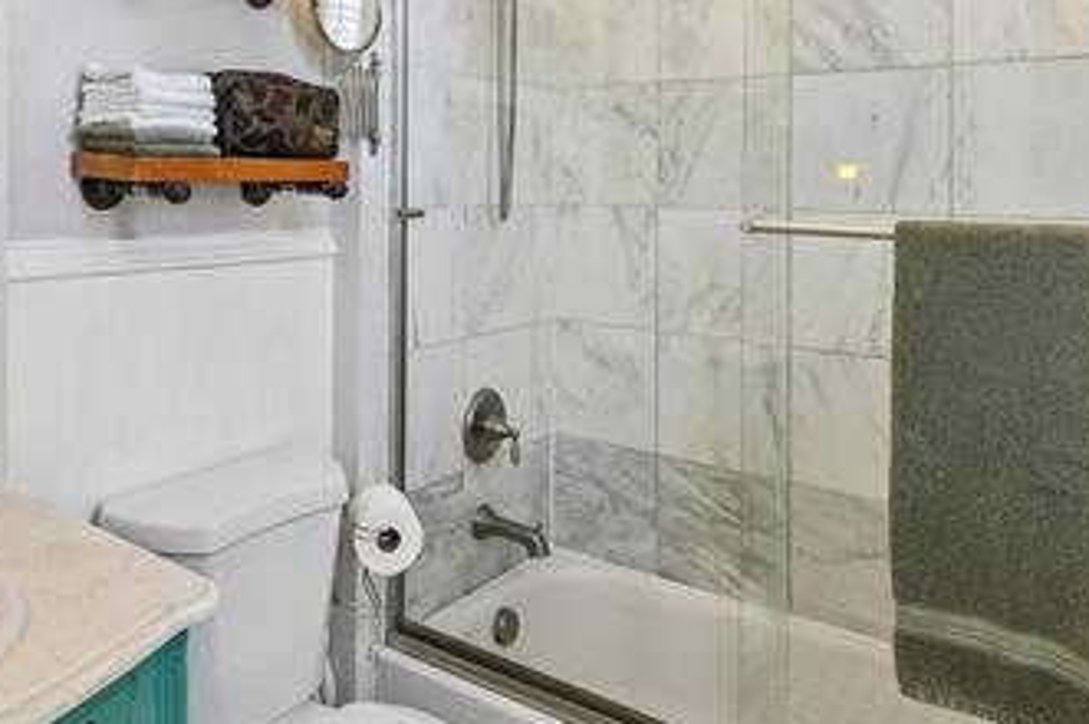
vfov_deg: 43.2
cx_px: 345
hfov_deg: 61.8
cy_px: 168
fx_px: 876
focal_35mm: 29
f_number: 8
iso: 800
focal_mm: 10
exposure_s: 1/6
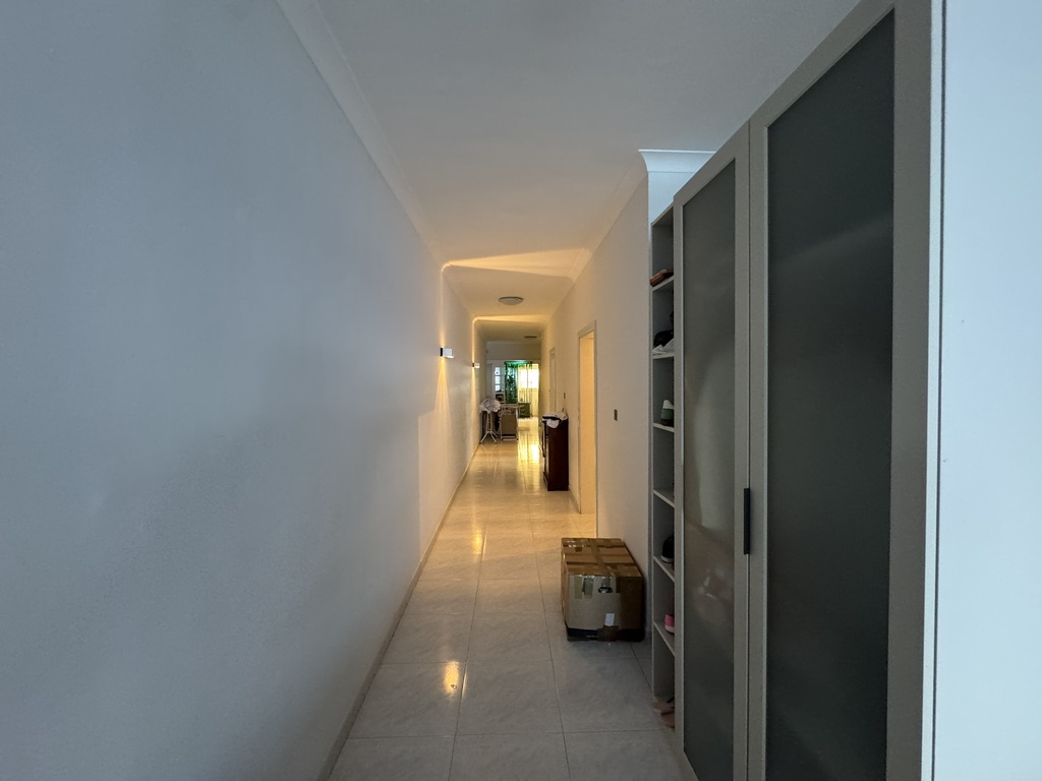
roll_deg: +1.1
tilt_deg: -1.8
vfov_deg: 85.7
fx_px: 421
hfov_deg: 102.1
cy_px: 390
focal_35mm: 14
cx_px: 521
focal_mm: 2.22
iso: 640
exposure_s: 1/50
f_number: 2.2
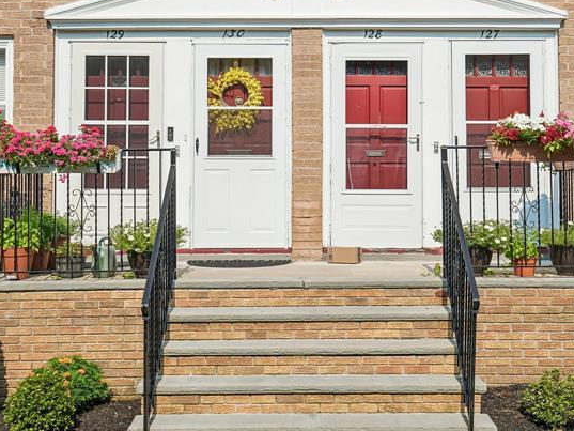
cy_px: 145
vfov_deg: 26.4
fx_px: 912
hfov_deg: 34.9
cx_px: 304
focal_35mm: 55
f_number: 8
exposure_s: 1/250
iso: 100
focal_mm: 30
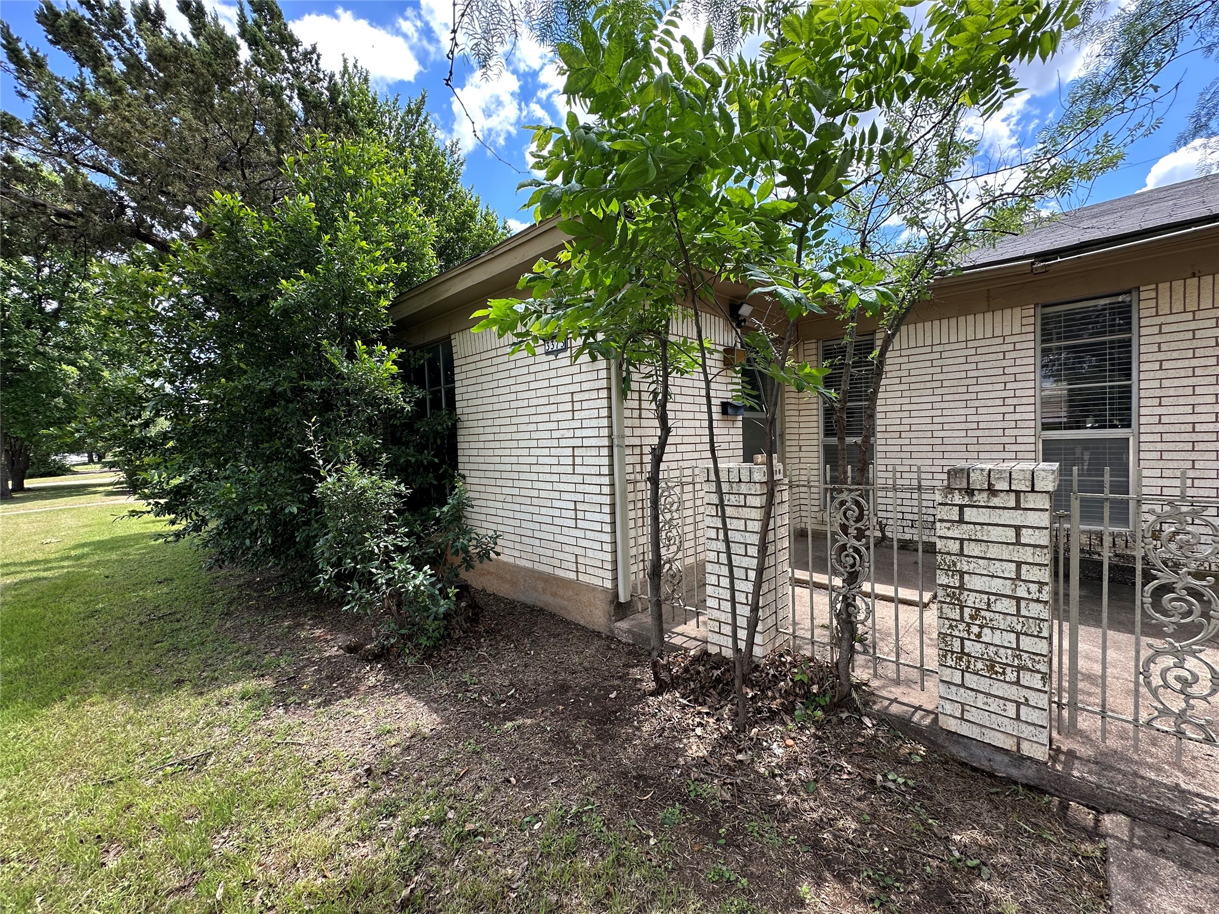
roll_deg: +1.5
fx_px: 493
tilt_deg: -1.6
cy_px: 457
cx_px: 610
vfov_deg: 85.7
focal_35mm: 14
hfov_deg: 102.1
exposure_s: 1/363
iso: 40
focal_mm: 2.22
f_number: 2.2
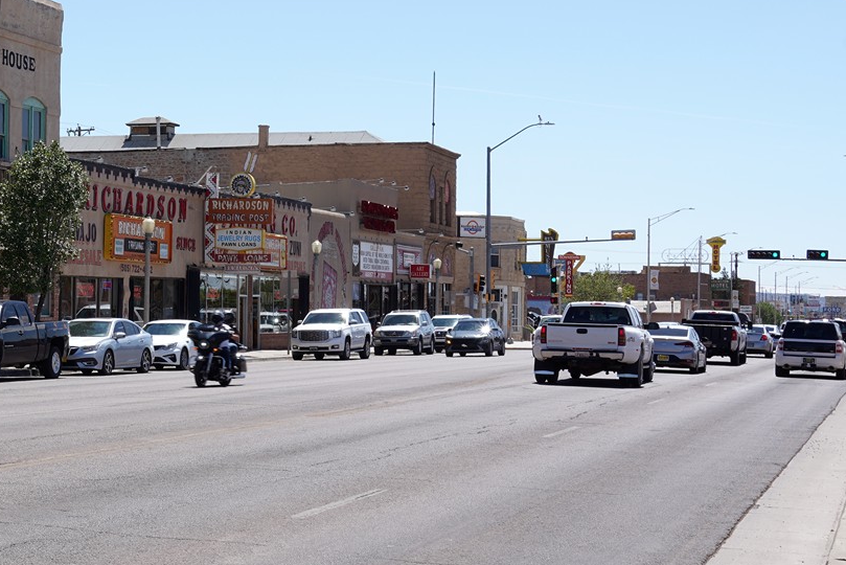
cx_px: -5
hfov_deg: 22.0
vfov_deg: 15.4
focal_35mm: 89
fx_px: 2092
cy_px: 214
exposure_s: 1/100
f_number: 13
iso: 100
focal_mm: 36
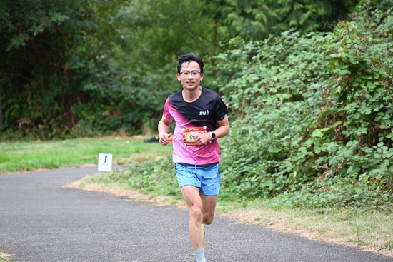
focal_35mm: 200
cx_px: 196
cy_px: 131
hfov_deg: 10.3
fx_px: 2184
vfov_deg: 6.9
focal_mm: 200
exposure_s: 1/250
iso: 900
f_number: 6.3
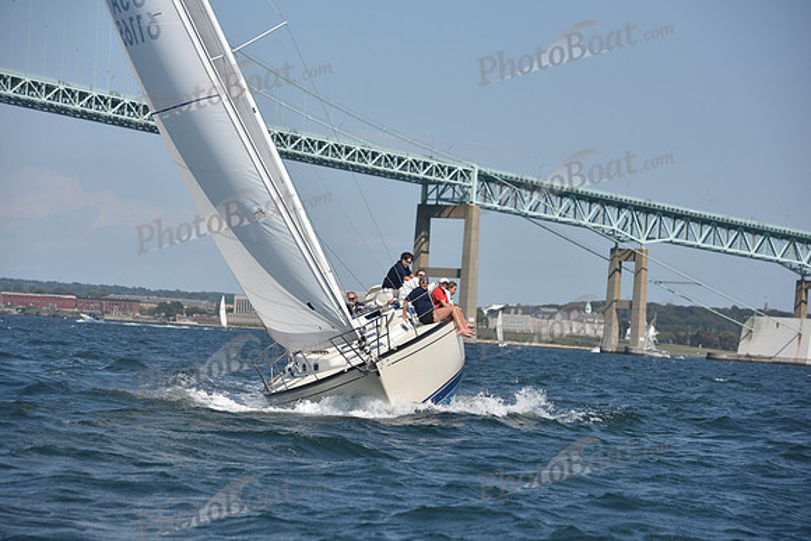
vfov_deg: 9.8
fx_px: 3154
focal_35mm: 140
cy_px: 270
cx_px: 406
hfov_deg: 14.7
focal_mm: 140
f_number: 6.3
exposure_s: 1/1000
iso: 250
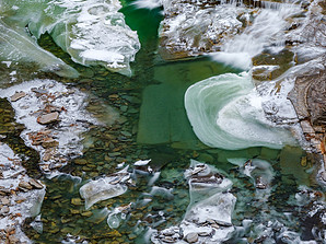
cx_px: 163
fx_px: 1148
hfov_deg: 16.2
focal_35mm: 122
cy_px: 90
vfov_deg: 12.1
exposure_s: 5
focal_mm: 56
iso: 160
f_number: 8
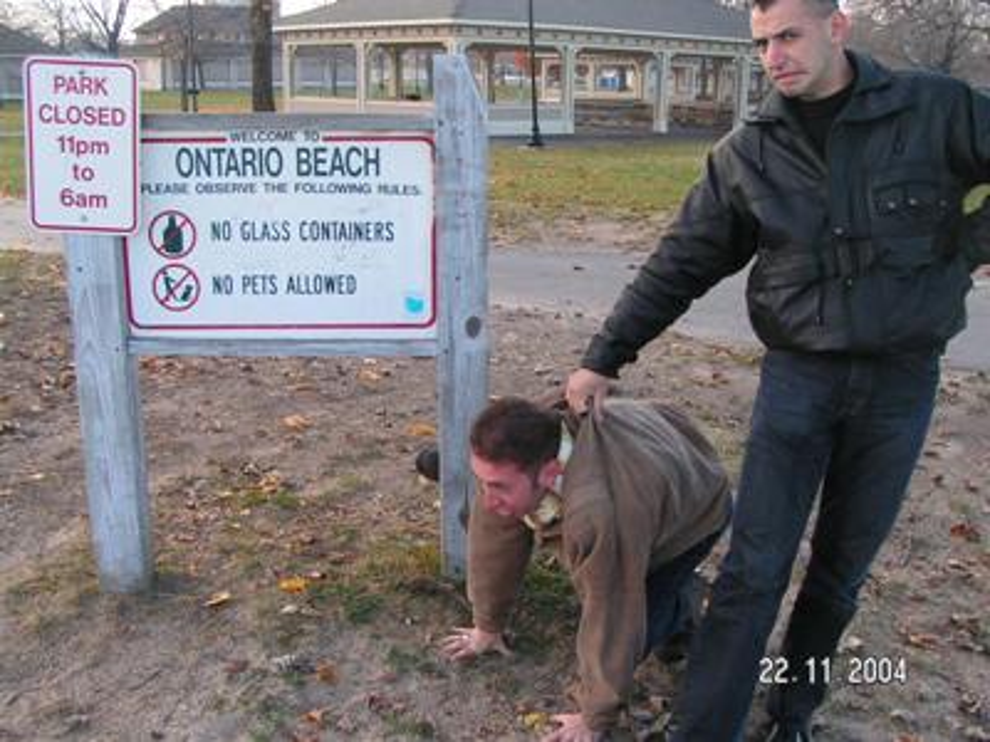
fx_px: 1087
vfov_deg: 37.7
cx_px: 495
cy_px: 371
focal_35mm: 38
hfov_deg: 49.0
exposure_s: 1/80
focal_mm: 5.8
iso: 50
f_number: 4.5
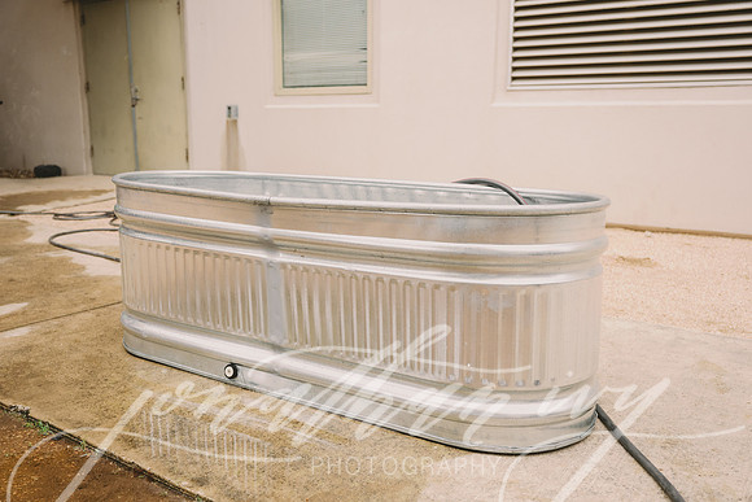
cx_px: 376
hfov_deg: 58.0
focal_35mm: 32
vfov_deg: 40.6
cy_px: 251
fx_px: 679
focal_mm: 32.5
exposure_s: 1/1250
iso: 800
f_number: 3.5
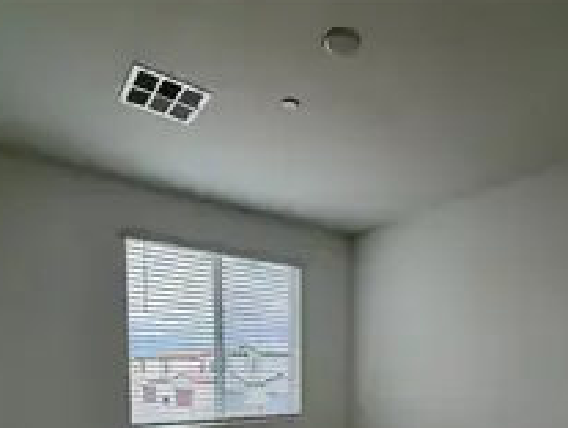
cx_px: 354
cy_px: 395
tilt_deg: -3.5
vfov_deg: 45.9
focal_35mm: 27
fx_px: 444
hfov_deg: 64.3
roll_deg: -0.2
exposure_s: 1/120
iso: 50
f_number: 2.2
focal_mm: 2.22
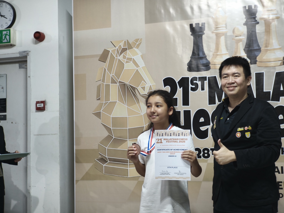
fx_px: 377
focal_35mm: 46
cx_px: 142
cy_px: 106
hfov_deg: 41.2
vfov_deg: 31.5
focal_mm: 7.1
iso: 800
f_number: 1.9
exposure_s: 1/50
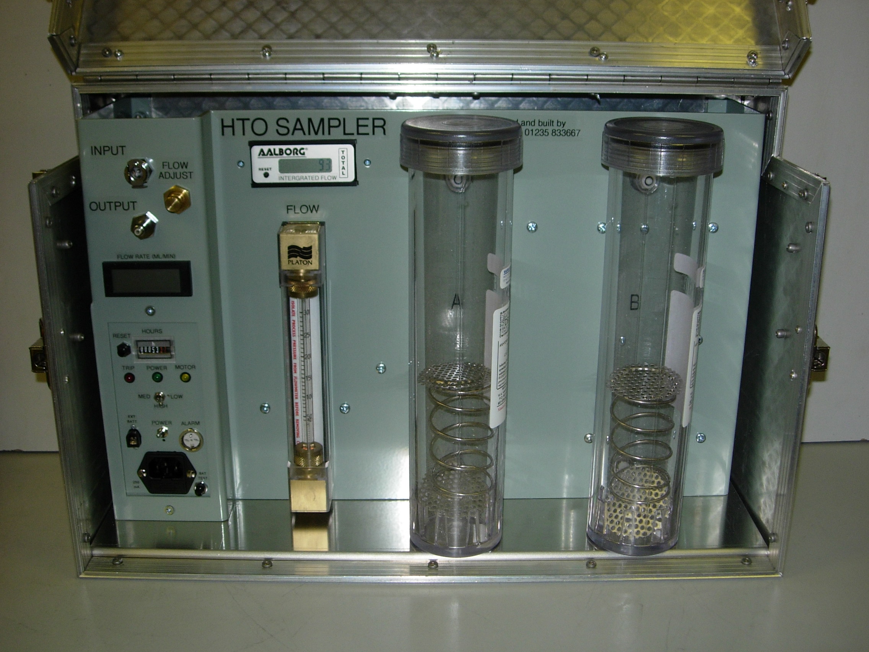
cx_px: 434
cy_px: 326
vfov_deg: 35.1
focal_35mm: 41
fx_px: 1029
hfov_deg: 45.8
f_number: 2.9
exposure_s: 1/64
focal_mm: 8.5
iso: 79
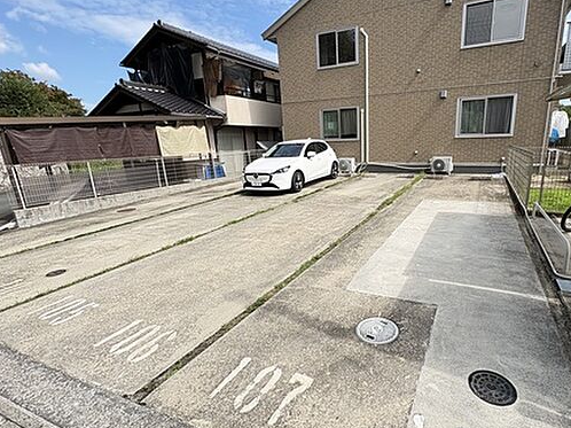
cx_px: 342
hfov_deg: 86.7
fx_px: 297
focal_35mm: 18
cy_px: 213
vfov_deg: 71.5
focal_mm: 2.22
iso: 64
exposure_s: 1/1477
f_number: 2.2
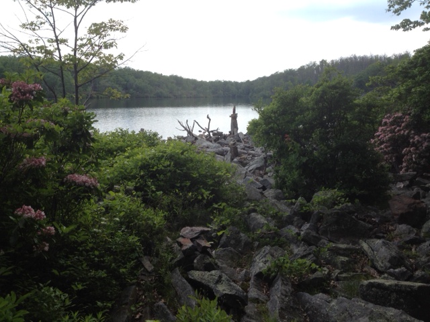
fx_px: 435
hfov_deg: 52.6
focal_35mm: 35
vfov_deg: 40.7
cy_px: 161
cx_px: 215
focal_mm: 4.28
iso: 64
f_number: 2.4
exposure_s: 1/824
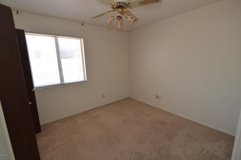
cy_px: 80
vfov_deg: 77.2
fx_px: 100
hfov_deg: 100.4
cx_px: 120
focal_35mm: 15
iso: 400
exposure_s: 1/100
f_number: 5
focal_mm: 10
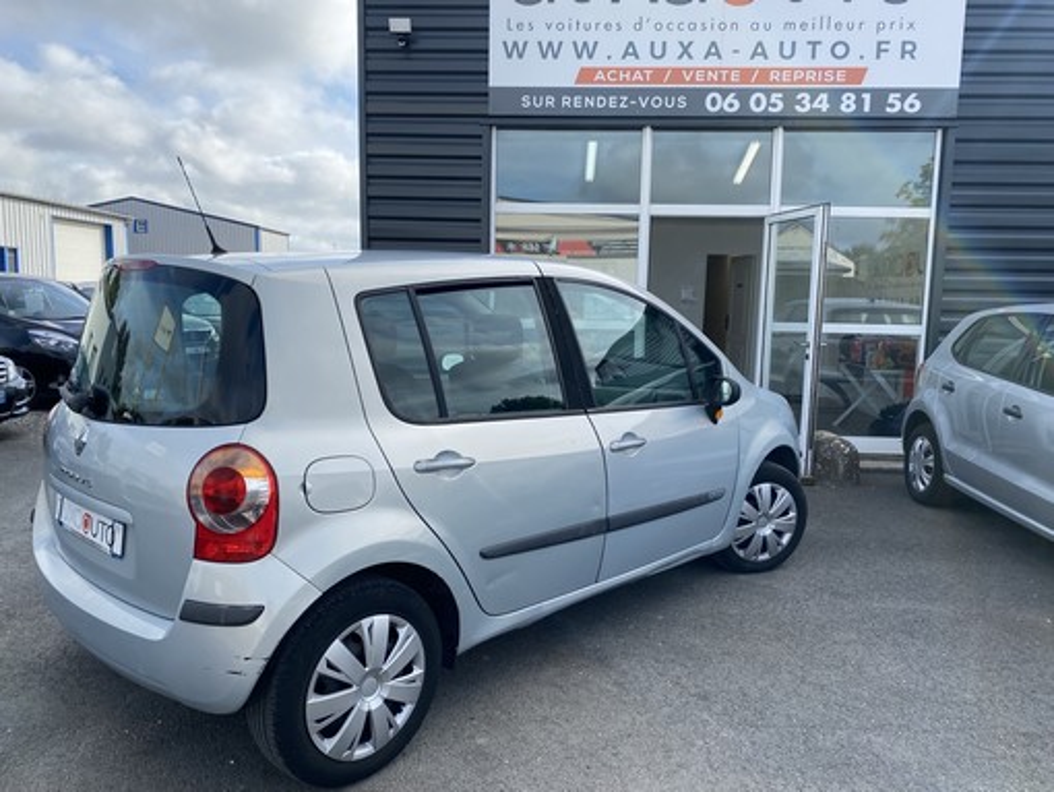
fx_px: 792
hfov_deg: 67.3
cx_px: 527
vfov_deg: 53.1
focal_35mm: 26
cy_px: 396
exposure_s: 1/1447
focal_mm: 4.25
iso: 32
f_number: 1.8
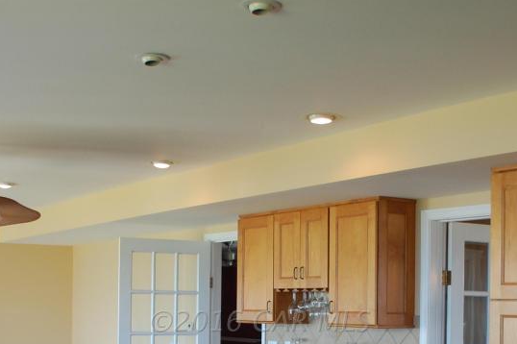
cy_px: 321
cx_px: 260
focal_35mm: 74
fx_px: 1063
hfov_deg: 27.3
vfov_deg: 18.0
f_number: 4
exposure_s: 1/60
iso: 400
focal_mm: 23
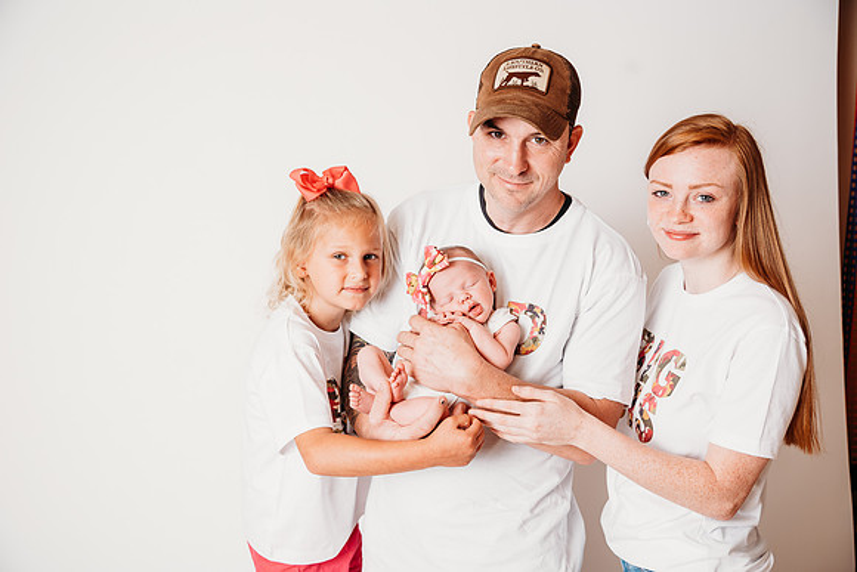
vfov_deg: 33.4
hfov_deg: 48.4
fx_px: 952
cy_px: 286
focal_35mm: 40
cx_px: 428
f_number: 4.5
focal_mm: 40
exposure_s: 1/200
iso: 125
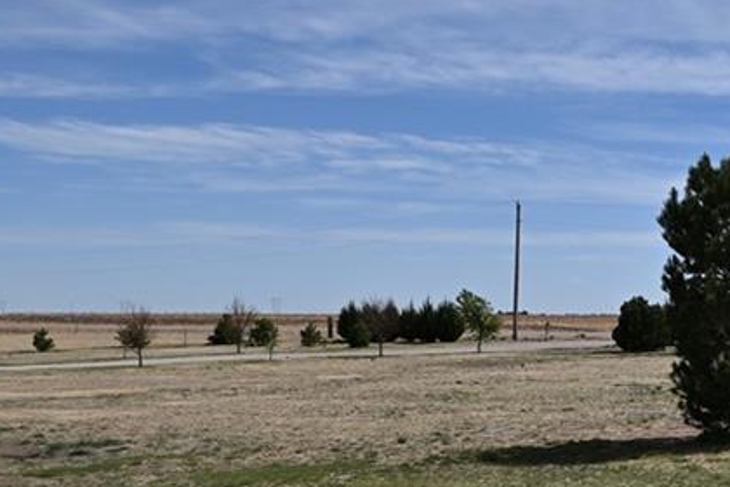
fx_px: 1275
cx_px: 1121
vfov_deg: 21.6
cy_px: 285
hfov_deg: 24.3
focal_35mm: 63
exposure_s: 1/500
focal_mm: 11
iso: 100
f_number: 9
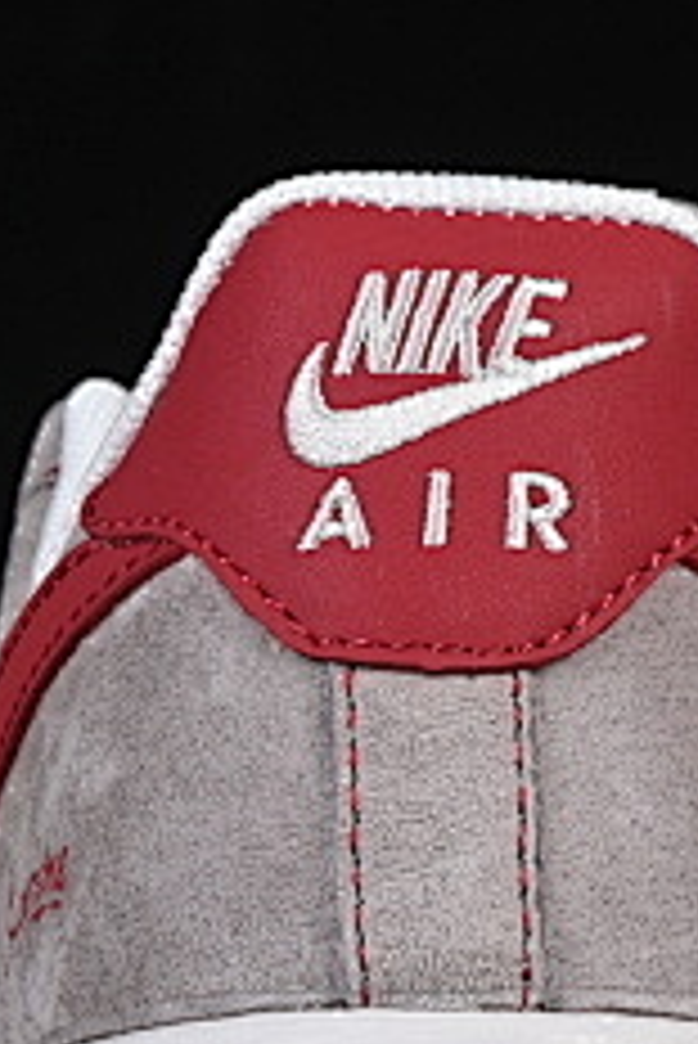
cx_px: 1000
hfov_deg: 3.9
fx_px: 10134
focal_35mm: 349
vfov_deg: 5.9
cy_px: 508
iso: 160
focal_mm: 50
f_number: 8
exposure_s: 1/80
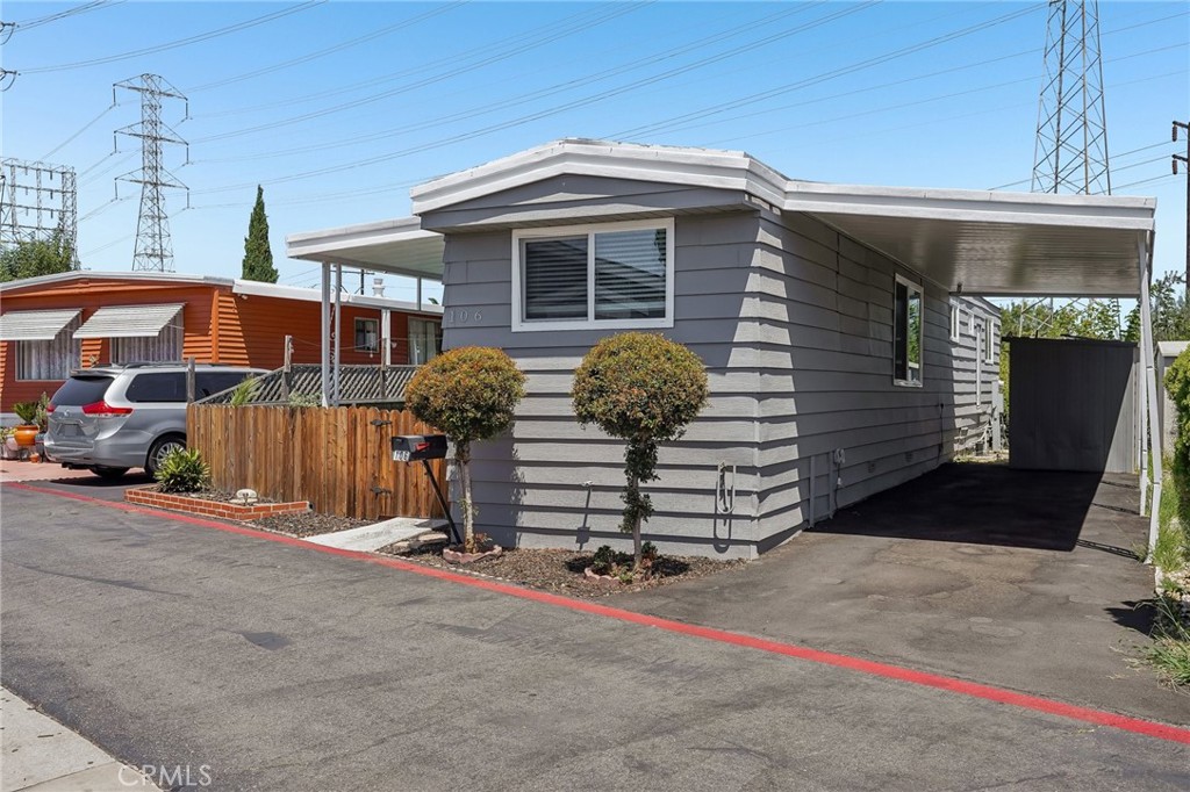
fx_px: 1057
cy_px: 396
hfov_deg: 58.7
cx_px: 595
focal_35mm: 32
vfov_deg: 41.1
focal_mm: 32
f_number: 8
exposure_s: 1/800
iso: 400
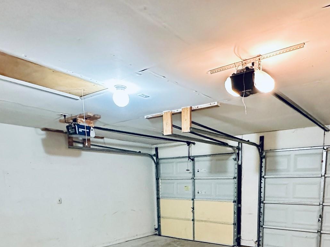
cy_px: 227
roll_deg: +0.6
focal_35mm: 28
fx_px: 267
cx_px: 205
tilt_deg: -10.0
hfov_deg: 62.6
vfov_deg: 44.8
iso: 1250
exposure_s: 1/60
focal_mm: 2.22
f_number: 2.2
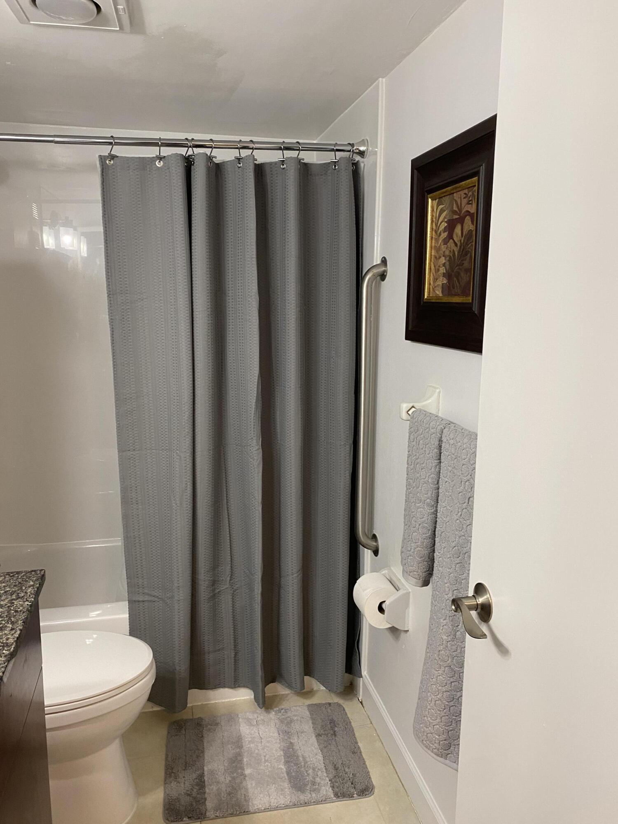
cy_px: 412
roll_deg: -1.8
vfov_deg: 67.3
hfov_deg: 53.1
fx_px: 619
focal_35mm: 26
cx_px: 309
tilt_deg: -9.5
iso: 100
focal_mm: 4.25
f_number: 1.8
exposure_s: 1/60
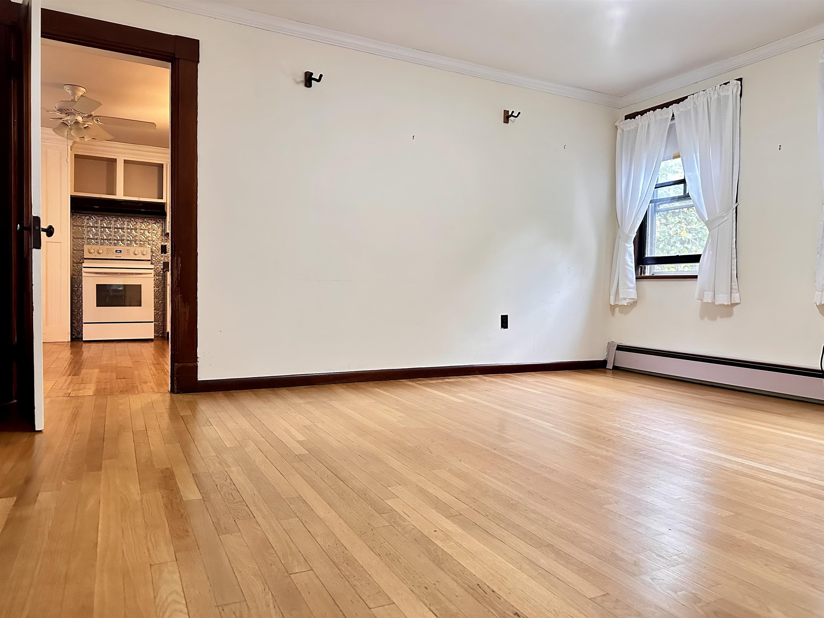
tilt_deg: -1.4
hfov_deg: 71.6
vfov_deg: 56.8
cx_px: 412
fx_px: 571
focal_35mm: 24
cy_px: 309
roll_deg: -1.2
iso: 640
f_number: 1.78
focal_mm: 6.86
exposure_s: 1/60
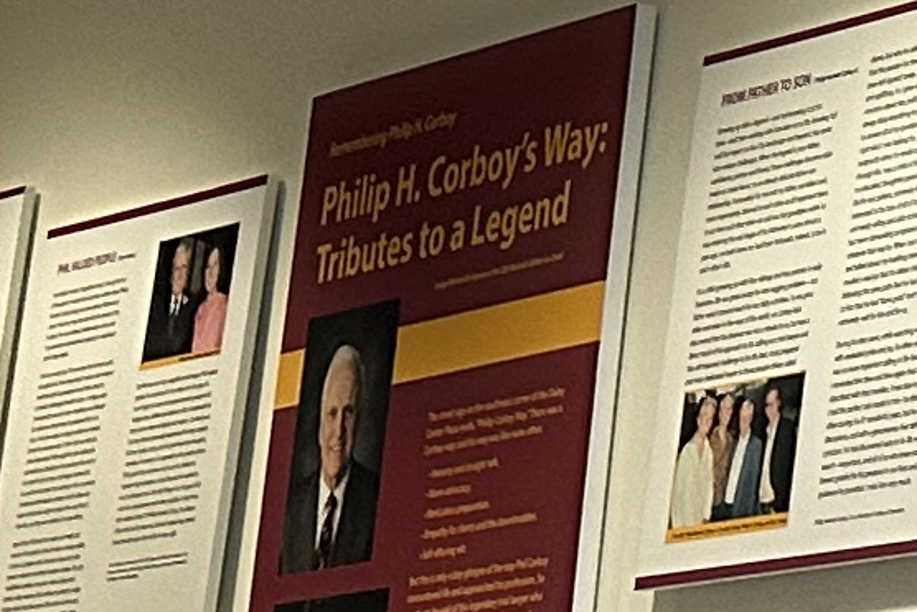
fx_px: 4611
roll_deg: +0.1
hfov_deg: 9.7
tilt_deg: +18.4
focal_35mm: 181
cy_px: -554
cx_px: 2408
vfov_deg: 7.3
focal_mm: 6.86
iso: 160
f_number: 1.78
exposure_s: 1/60
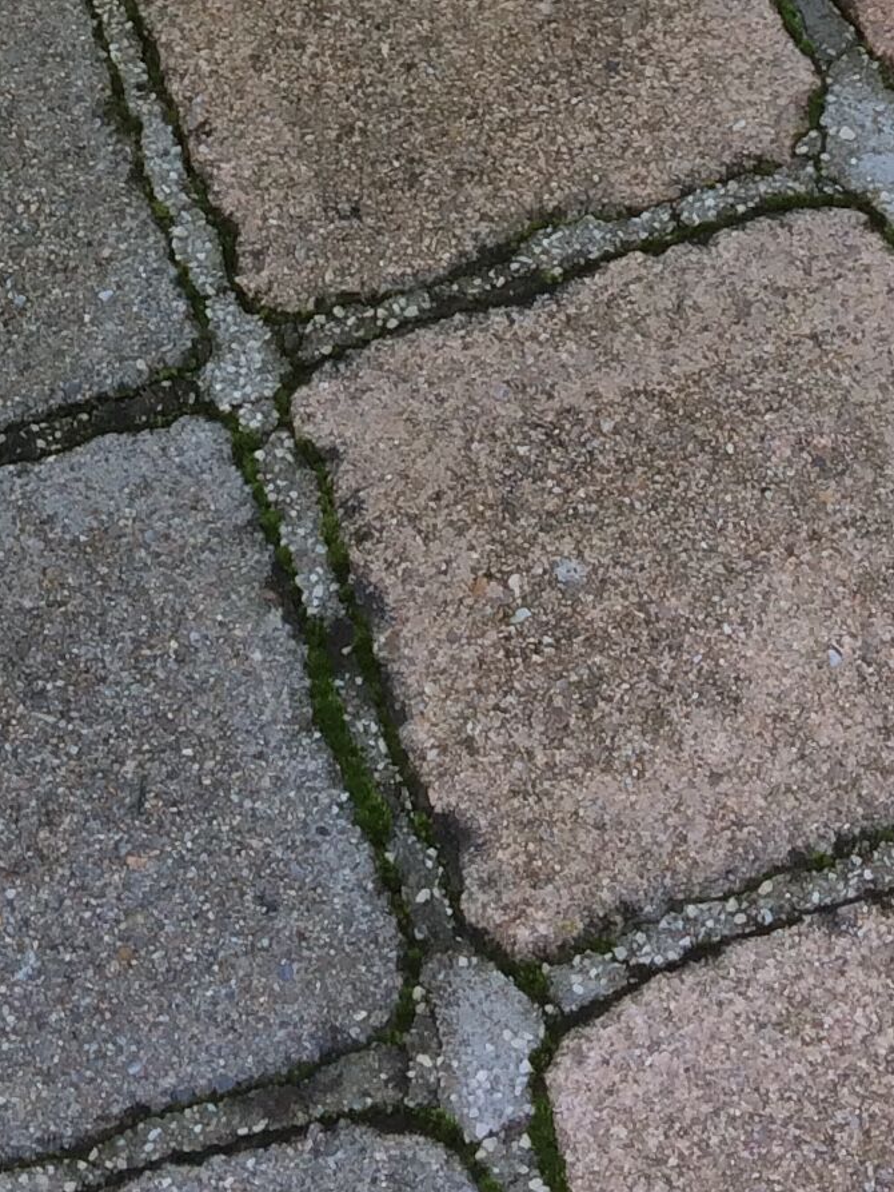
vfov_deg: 16.3
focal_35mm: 106
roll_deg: +4.6
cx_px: 414
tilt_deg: -37.7
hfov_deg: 14.0
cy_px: -772
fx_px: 3649
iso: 32
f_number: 2.2
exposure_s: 1/108
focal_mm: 4.15
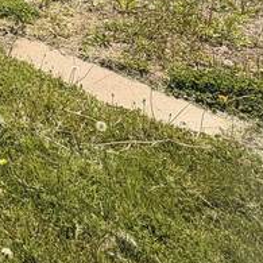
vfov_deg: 24.1
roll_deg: -0.6
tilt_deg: -6.8
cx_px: -209
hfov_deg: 20.3
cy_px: -94
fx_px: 524
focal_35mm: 61
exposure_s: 1/901
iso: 20
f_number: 2.2
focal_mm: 2.22
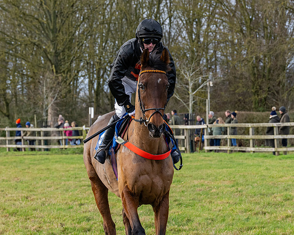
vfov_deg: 8.8
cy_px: 113
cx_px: 169
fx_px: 1526
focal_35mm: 175
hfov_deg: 11.0
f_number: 5
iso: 800
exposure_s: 1/800
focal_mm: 81
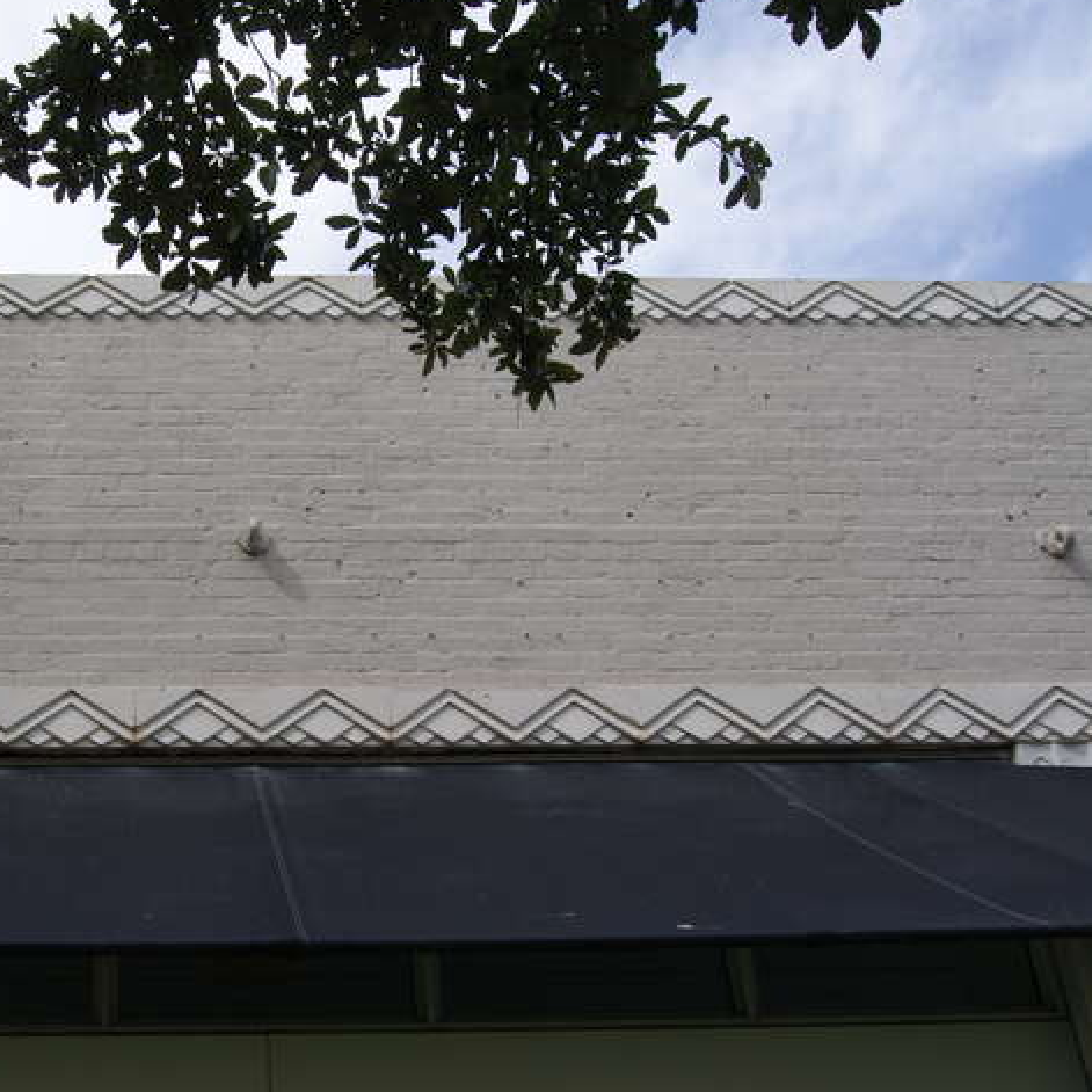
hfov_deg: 32.0
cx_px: 232
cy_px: 587
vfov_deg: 32.8
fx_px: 1856
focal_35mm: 52
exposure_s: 1/125
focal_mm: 24
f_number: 10
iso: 100
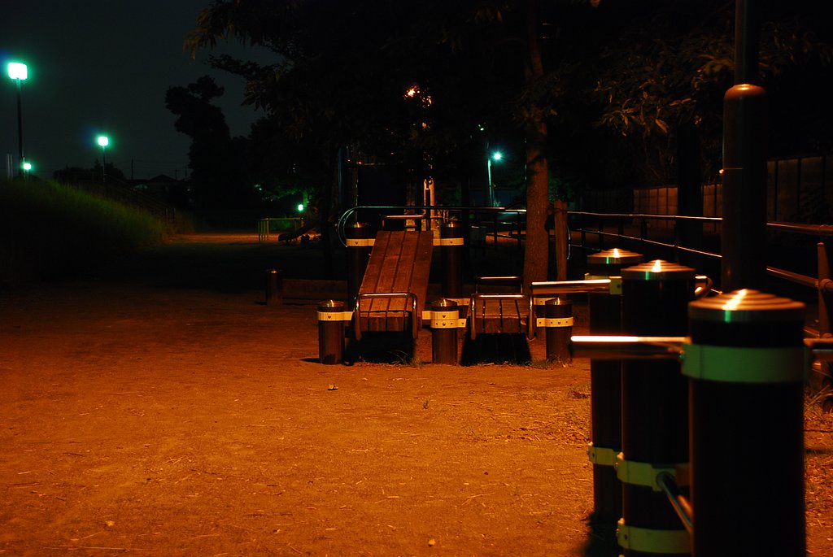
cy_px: 278
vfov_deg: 20.7
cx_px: 416
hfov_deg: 30.5
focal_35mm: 66
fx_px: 1529
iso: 320
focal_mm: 44
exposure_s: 2.5
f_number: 4.8
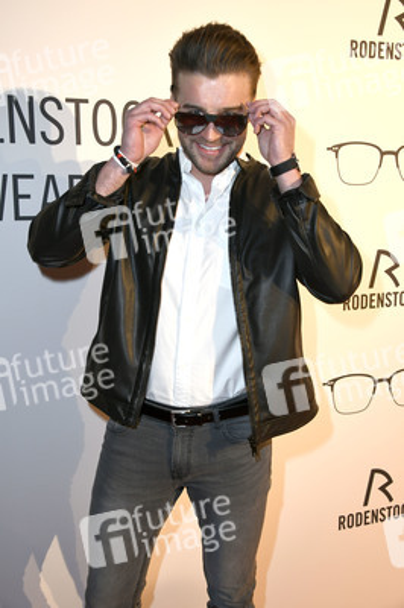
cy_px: 304
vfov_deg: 46.4
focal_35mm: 42
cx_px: 202
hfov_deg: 31.8
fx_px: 708
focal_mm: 42
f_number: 6.3
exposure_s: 1/125
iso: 1000
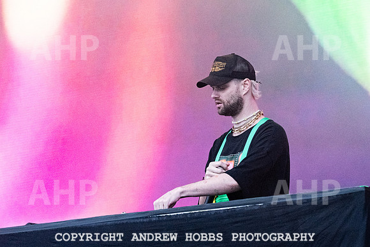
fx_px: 3480
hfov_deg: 6.1
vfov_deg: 4.1
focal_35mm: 339
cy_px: 124
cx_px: 248
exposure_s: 1/2000
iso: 1250
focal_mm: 200
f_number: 5
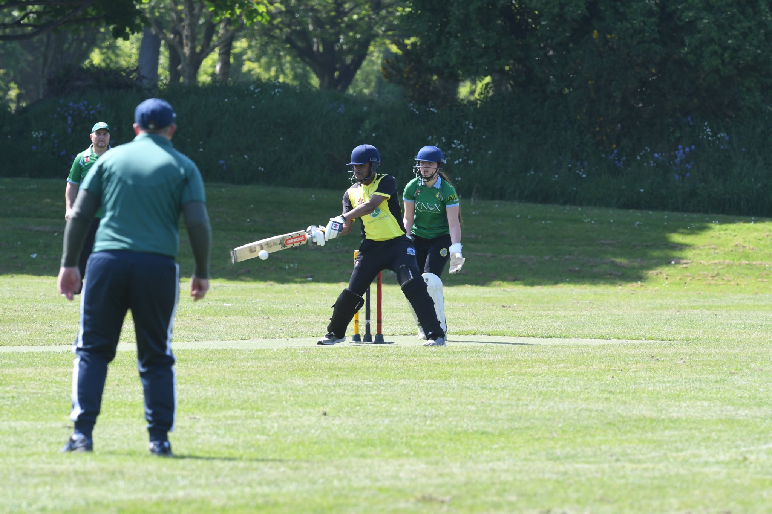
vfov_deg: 3.1
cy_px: 257
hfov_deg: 4.6
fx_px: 9649
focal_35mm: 450
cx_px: 386
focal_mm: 300
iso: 640
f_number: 8
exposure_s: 1/800
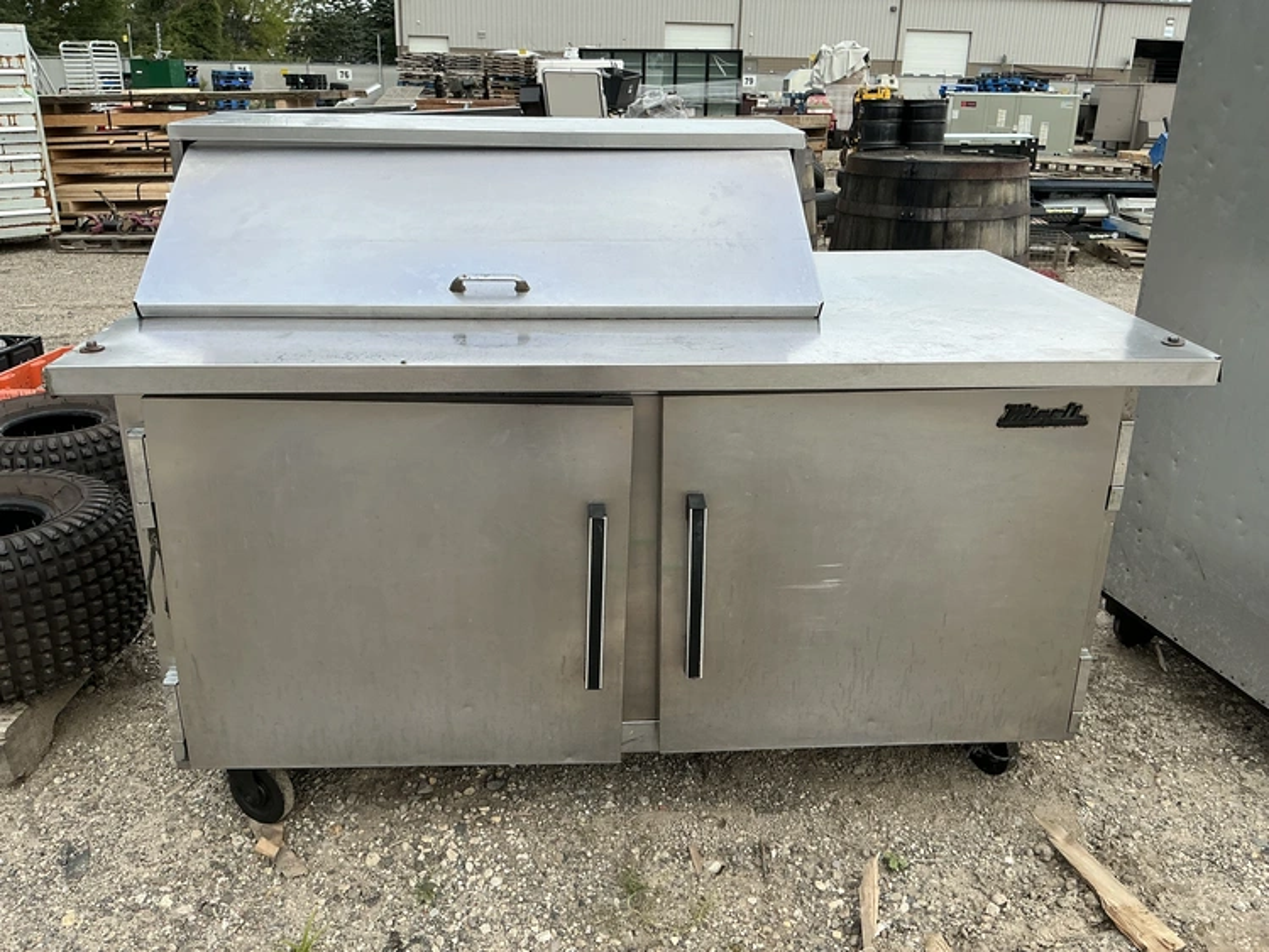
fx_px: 1027
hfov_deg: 63.4
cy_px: 476
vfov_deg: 49.8
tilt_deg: -20.9
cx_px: 634
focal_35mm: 28
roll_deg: -0.9
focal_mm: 3
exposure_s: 1/613
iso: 25
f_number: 1.8
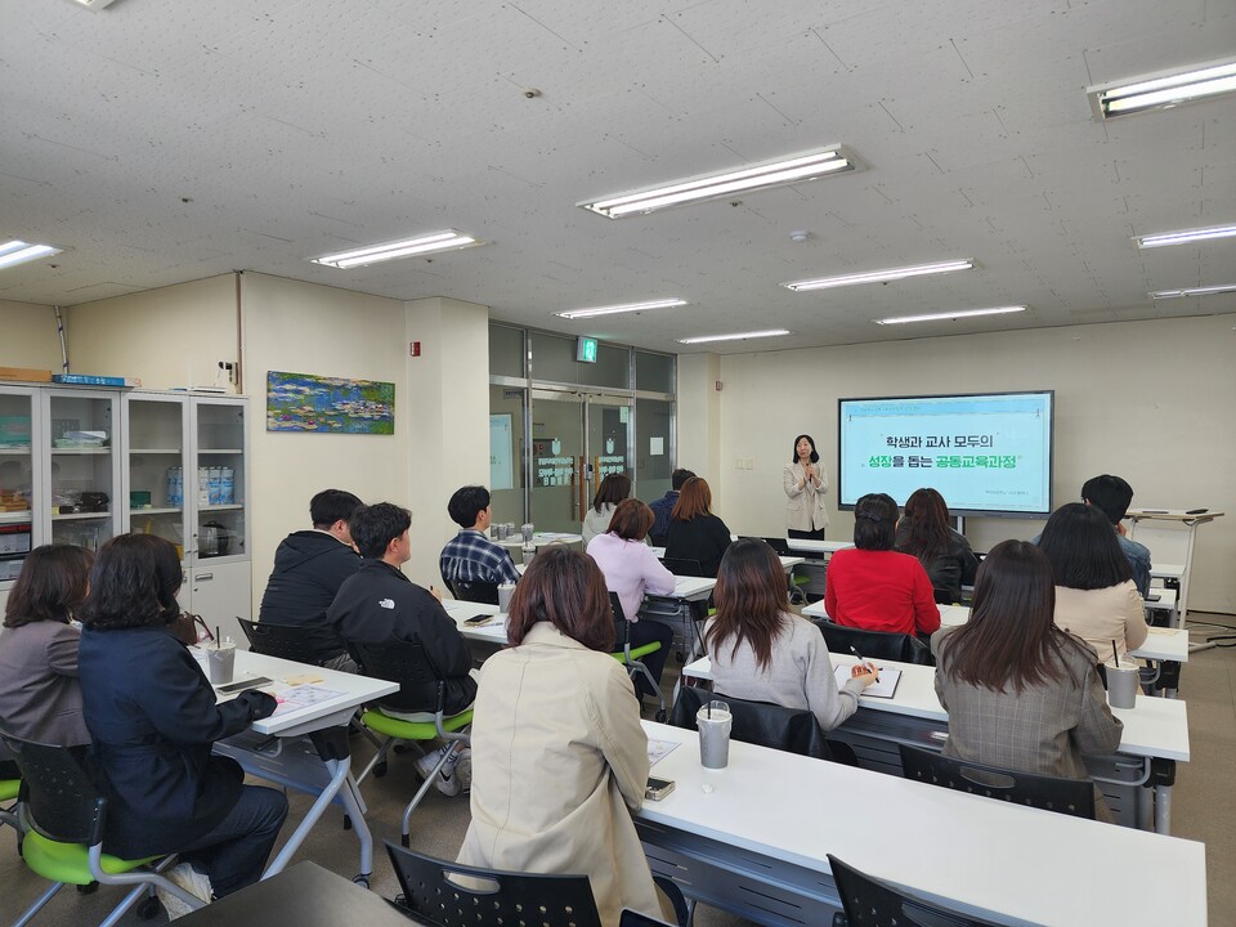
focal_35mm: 23
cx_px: 618
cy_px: 464
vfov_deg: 58.9
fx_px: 821
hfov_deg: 73.9
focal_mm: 6.4
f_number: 1.8
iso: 80
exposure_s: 1/120
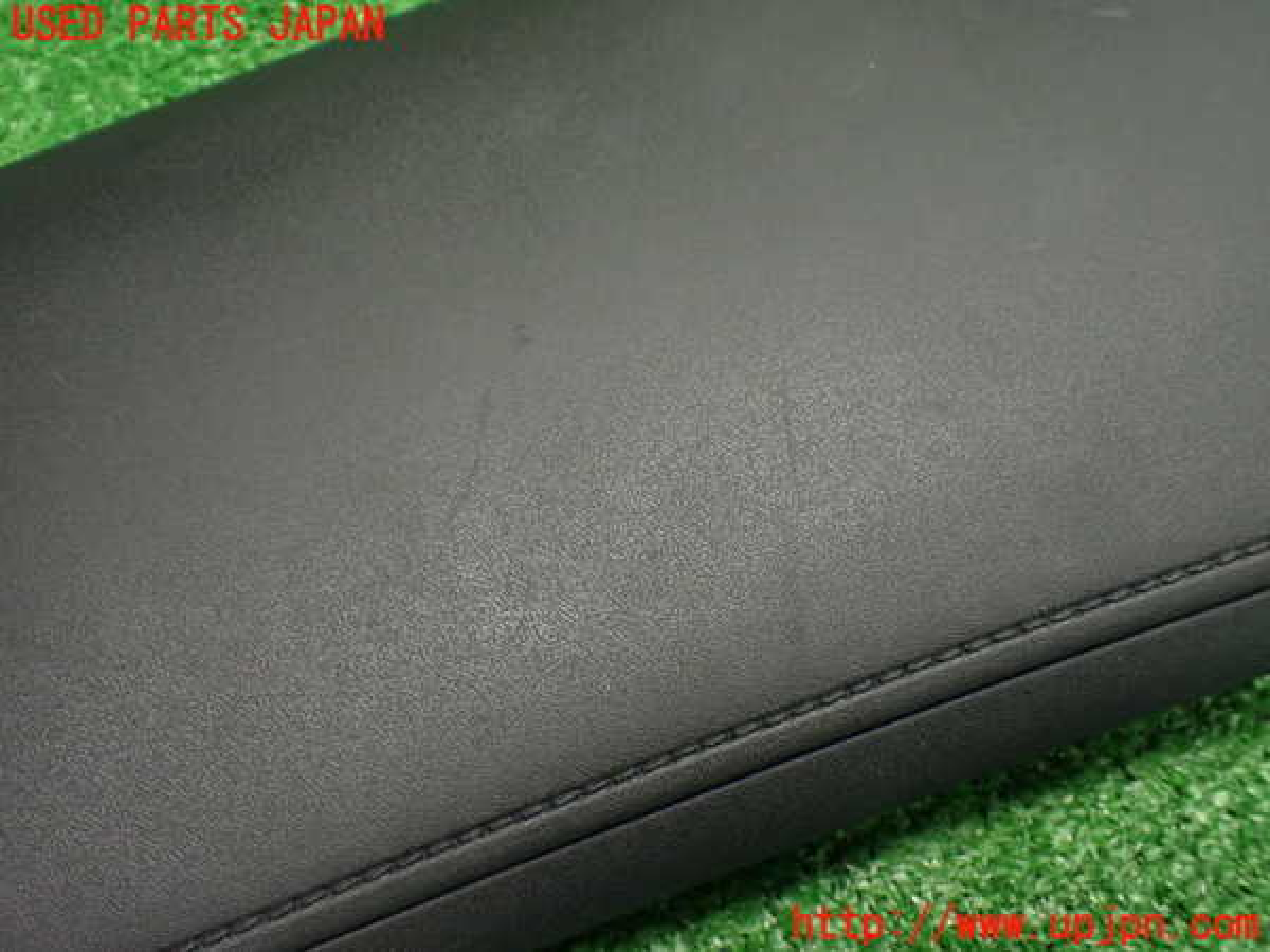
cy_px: 476
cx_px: 635
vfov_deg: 44.2
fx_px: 1174
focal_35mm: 32
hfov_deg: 56.8
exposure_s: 1/80
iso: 800
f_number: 2.4
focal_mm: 5.79
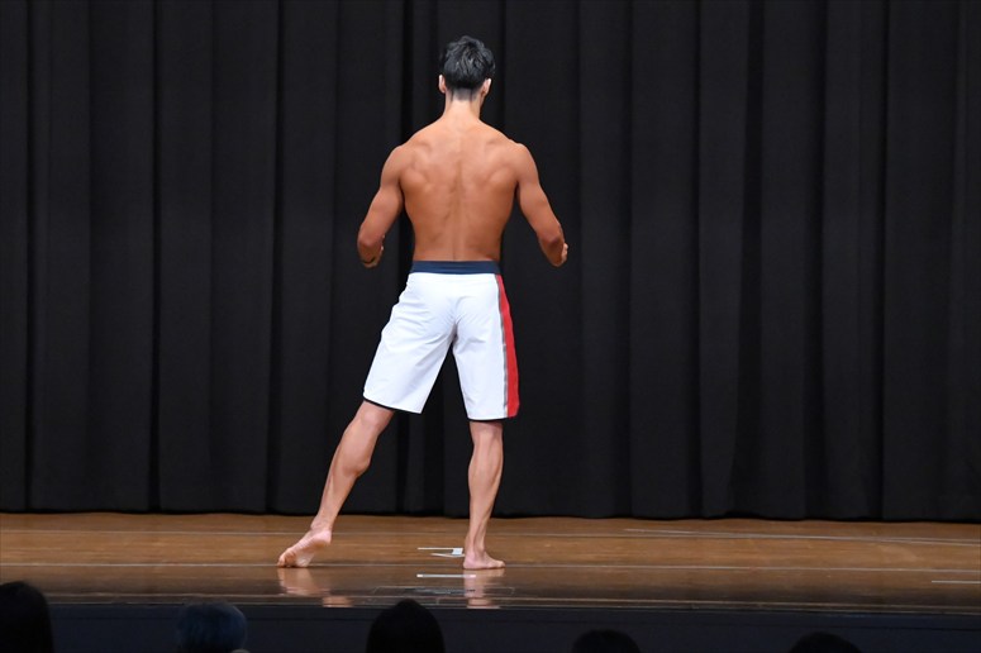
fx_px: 5502
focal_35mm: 202
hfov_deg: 10.2
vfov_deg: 6.8
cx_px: 490
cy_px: 326
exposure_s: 1/400
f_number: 5.6
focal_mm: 135
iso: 8000
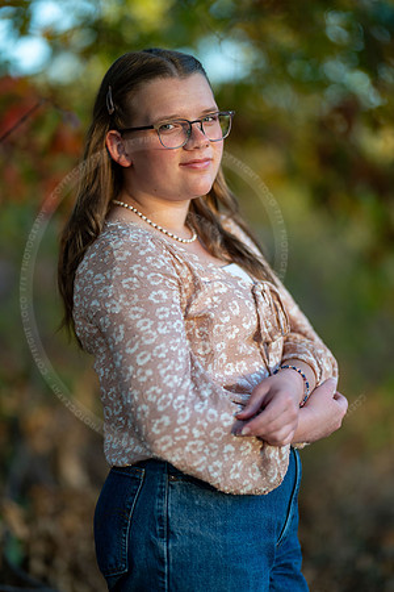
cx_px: 197
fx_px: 1395
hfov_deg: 16.1
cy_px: 296
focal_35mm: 85
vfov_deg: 23.9
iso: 160
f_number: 1.2
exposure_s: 1/640
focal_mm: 85
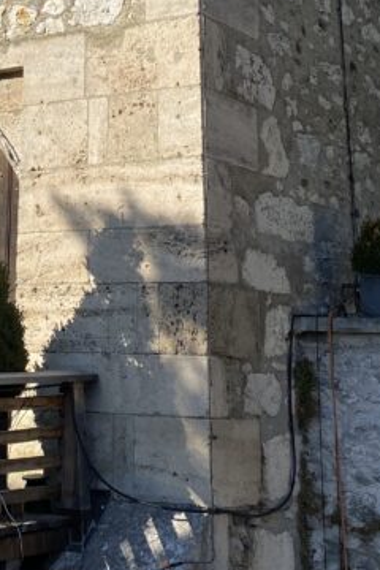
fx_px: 1219
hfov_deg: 17.3
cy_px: -101
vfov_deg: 24.1
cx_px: -2
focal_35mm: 77
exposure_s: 1/2358
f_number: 1.8
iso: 32
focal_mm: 4.25
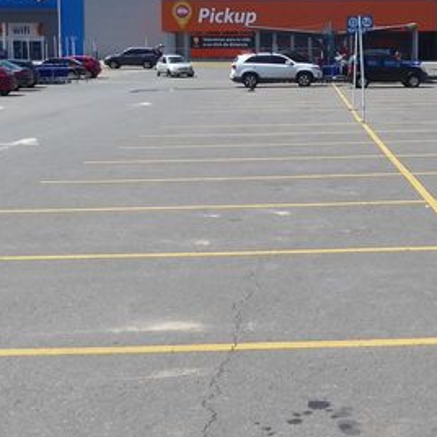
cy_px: 142
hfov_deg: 25.7
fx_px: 943
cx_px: 347
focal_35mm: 66
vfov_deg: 25.9
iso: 80
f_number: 3.3
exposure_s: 1/1000
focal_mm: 4.3
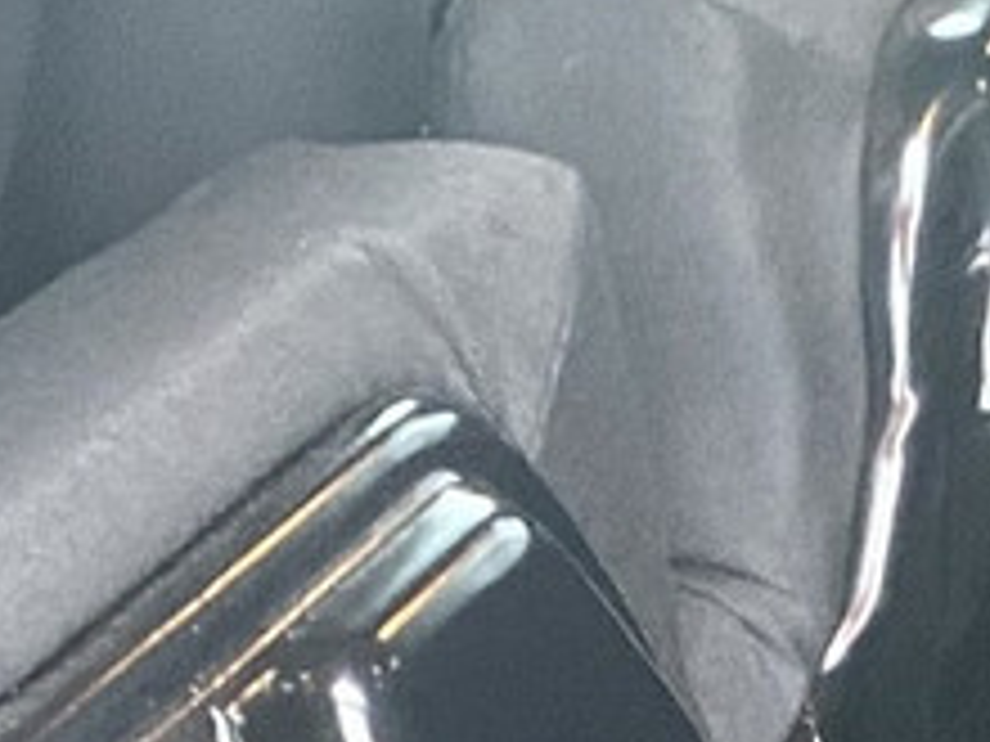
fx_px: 5405
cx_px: 1098
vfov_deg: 7.3
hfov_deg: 10.3
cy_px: 1848
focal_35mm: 189
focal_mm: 4.25
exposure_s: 1/36
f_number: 1.8
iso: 640
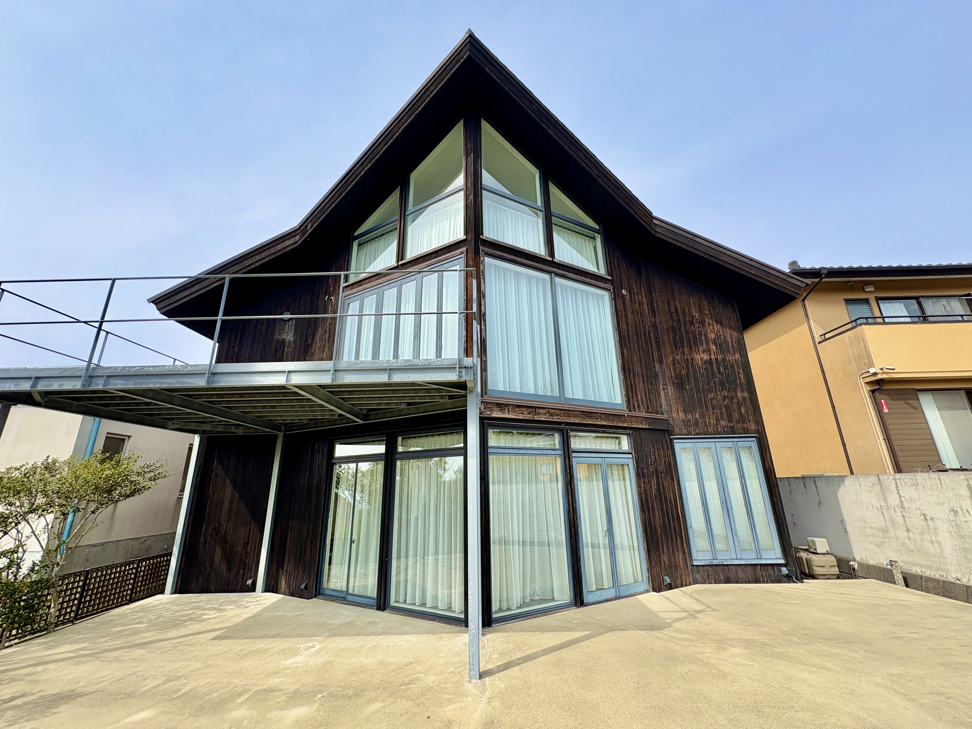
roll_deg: +1.3
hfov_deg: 102.1
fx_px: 393
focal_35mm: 14
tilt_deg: +17.4
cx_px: 486
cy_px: 364
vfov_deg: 85.7
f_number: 2.2
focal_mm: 2.22
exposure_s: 1/1048
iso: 40
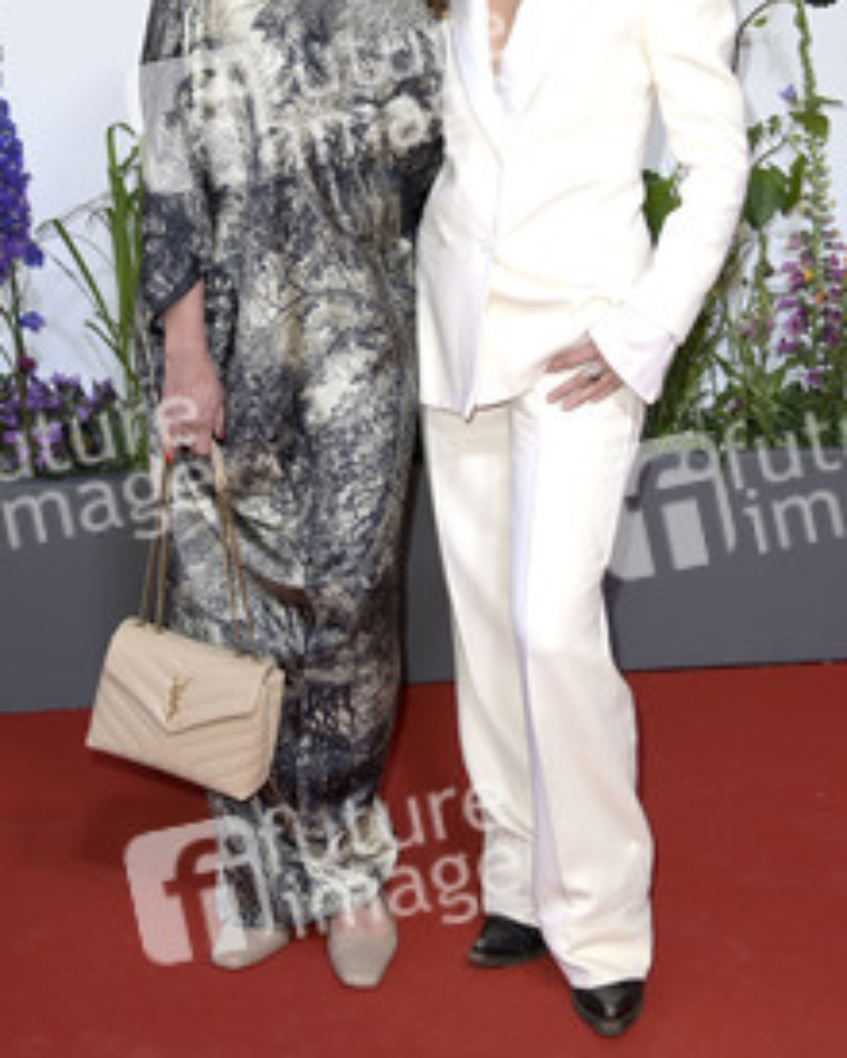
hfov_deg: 20.4
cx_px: 435
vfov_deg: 25.2
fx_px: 2350
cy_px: 296
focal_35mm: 75
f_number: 6.3
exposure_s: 1/250
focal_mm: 55
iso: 640
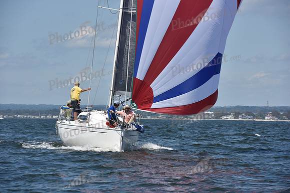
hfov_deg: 10.3
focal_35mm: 200
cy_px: 96
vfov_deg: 6.9
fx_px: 1611
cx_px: 145
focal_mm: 200
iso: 320
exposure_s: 1/1250
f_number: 10
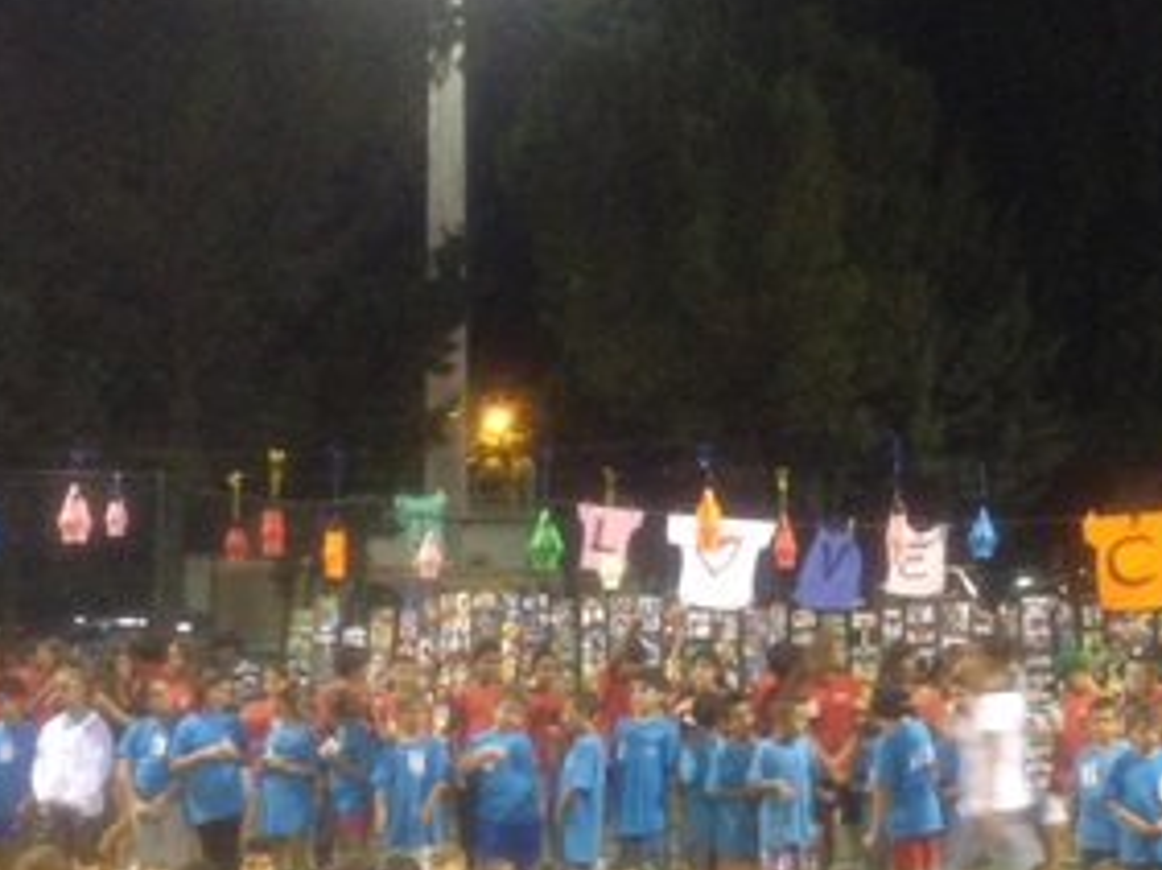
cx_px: 762
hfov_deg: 25.9
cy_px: 627
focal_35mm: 75
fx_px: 2515
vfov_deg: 19.5
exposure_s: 1/20
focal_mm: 4.13
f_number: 2.4
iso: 400
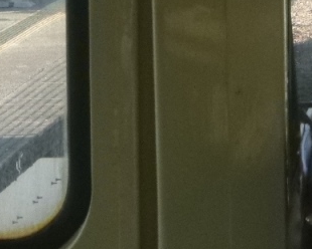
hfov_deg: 5.6
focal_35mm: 342
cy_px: -45
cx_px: 388
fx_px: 3158
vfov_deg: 4.5
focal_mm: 18
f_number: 5.7
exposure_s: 1/125
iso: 250
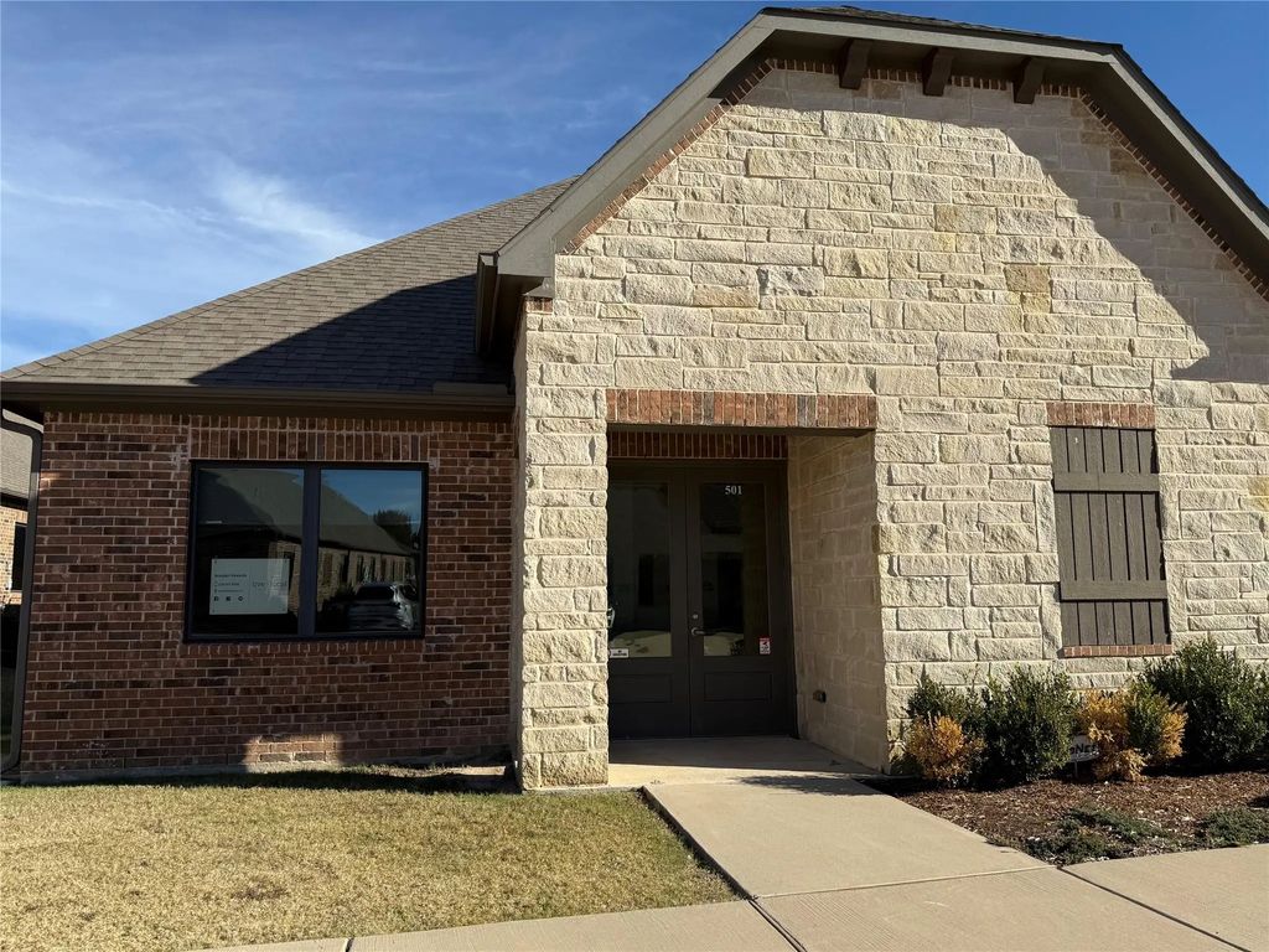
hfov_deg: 71.6
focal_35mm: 24
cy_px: 476
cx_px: 634
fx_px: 880
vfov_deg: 56.8
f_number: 1.78
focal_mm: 6.76
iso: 80
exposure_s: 1/4975
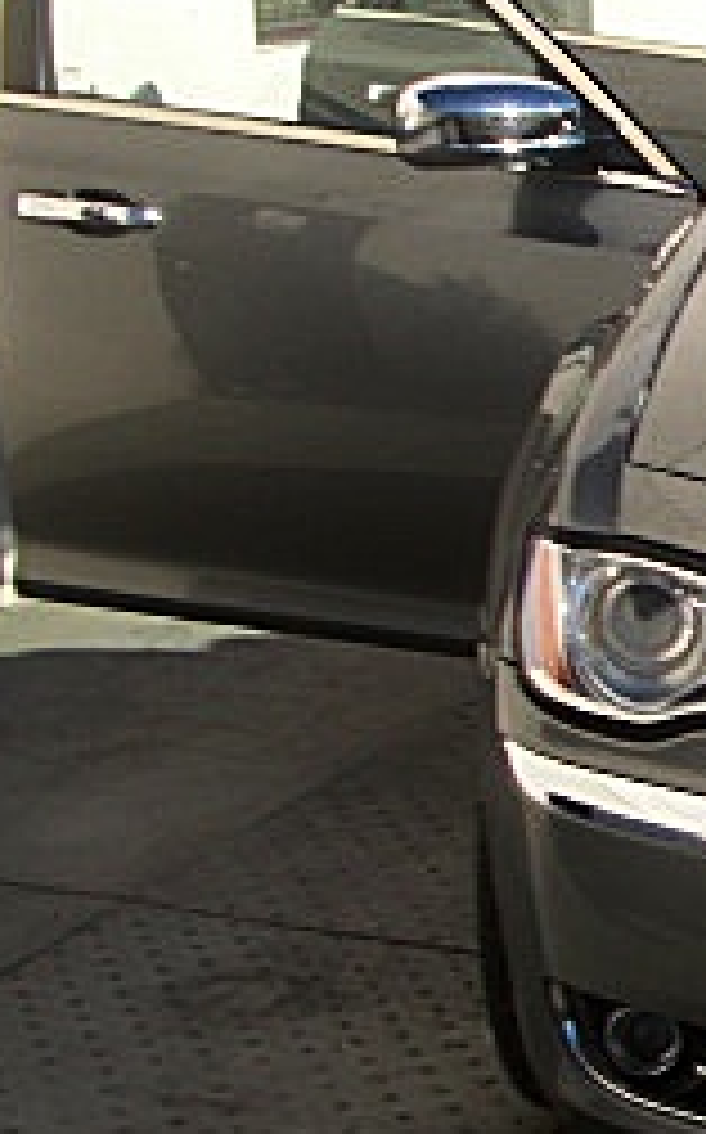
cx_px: 1349
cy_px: 513
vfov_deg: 21.4
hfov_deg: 12.1
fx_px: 2993
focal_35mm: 97
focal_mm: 6.3
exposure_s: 1/640
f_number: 2.8
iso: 50
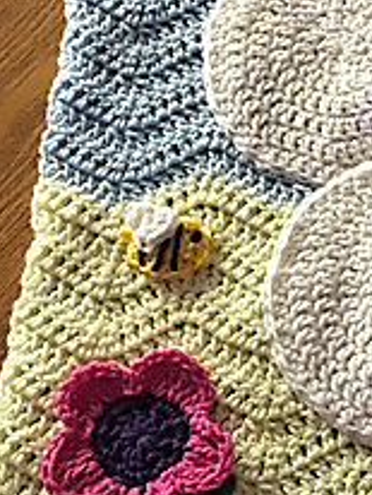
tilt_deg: -71.8
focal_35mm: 90
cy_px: 240
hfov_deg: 15.1
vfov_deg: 21.7
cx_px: 571
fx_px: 1287
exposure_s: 1/15
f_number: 2.2
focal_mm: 4.15
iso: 200
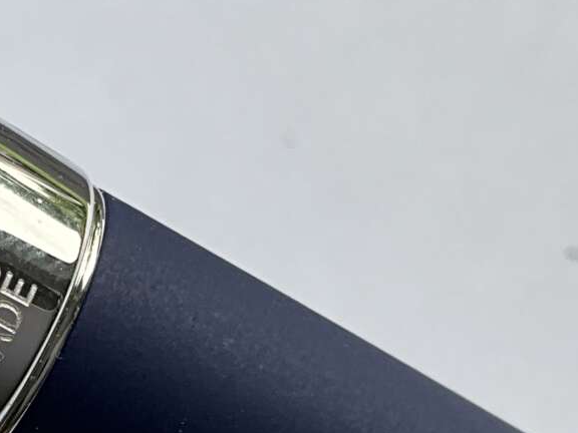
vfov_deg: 11.4
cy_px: 380
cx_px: 54
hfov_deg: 15.1
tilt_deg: -61.3
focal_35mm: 129
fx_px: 2154
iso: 16
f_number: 1.8
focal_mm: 3
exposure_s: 1/128
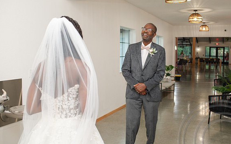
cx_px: 127
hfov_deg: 49.2
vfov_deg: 31.9
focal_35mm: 40
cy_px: 62
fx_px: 252
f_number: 3.2
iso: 800
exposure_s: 1/200
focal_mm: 35
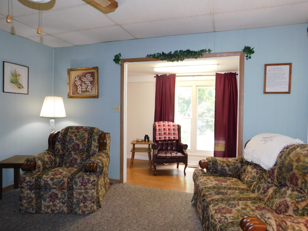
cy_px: 116
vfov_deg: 58.9
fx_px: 205
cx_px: 154
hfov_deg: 73.9
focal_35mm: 23
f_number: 3
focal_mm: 4
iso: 200
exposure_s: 1/30
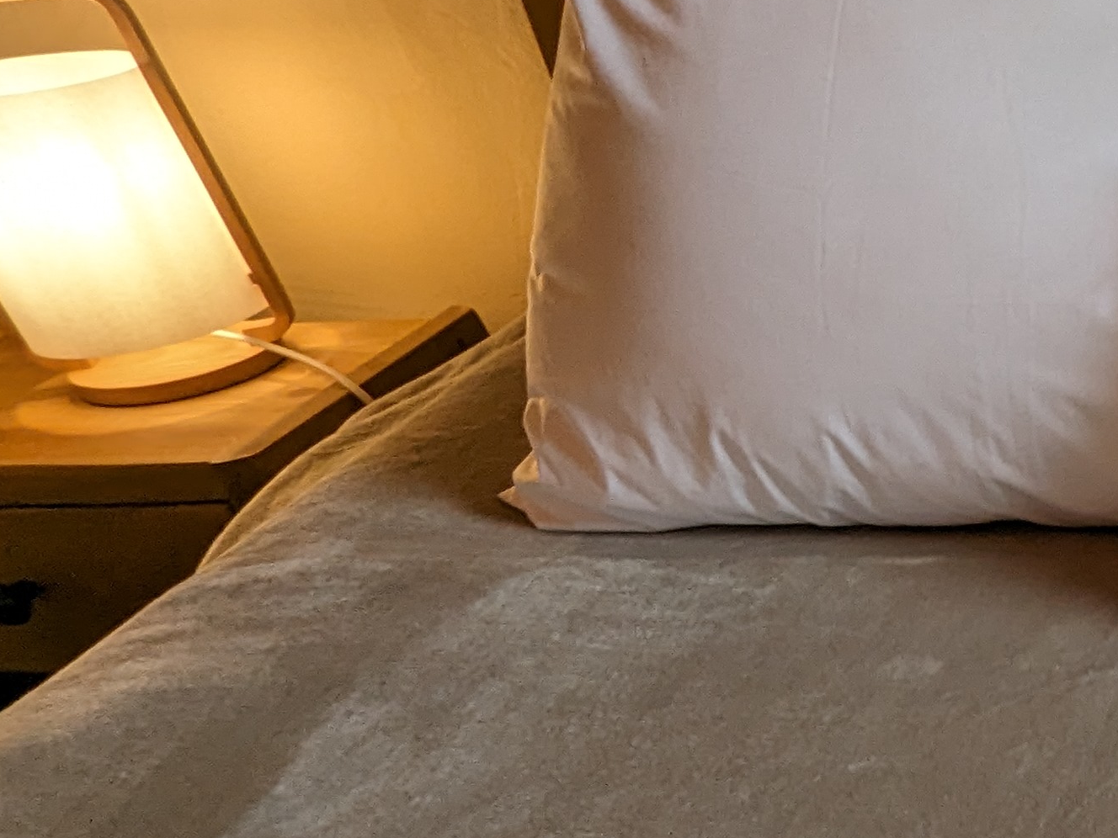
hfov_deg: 29.9
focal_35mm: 40
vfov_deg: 35.8
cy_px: 526
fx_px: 1292
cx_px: 1632
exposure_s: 1/100
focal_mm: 1.95
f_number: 2.2
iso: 85
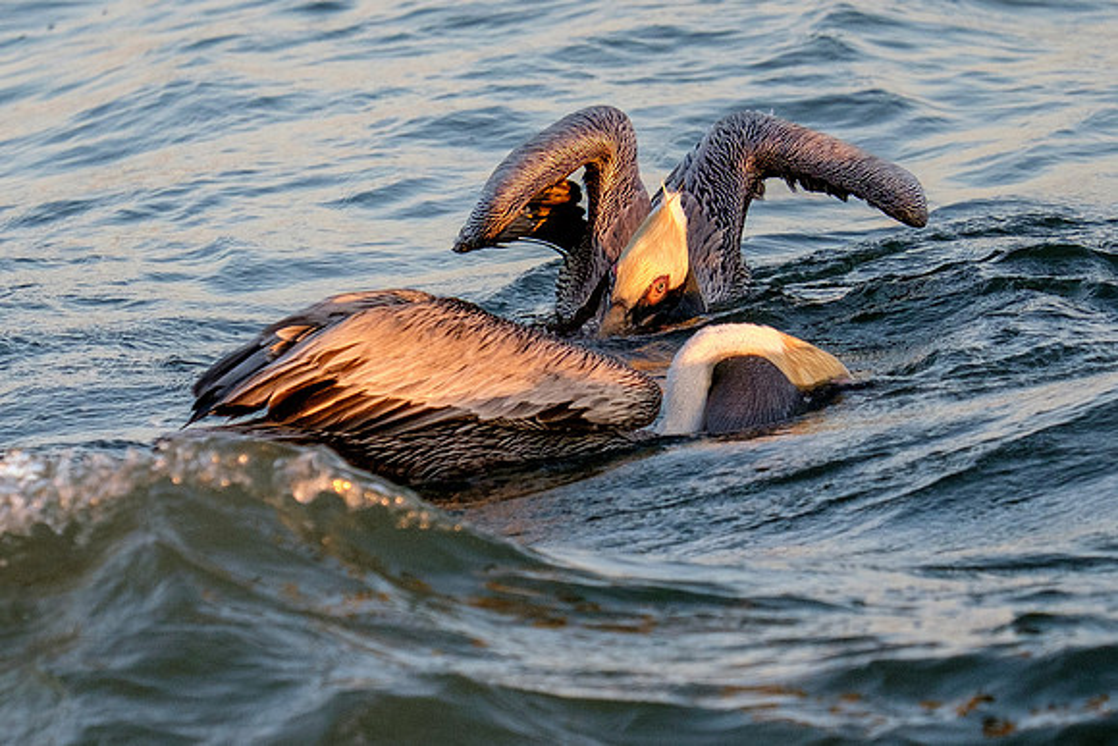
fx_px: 15564
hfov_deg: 4.1
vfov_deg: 2.7
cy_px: 409
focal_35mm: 501
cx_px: 546
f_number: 5.6
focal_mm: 200
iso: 800
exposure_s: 1/1000
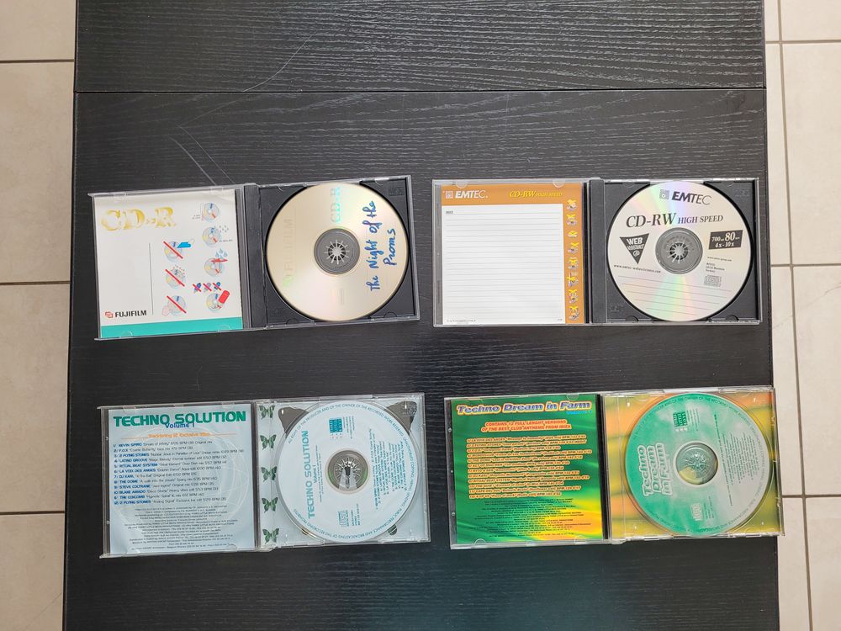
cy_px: 316
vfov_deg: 53.1
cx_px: 420
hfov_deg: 67.3
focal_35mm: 26
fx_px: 632
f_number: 1.8
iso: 160
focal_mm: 5.4
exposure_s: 1/120
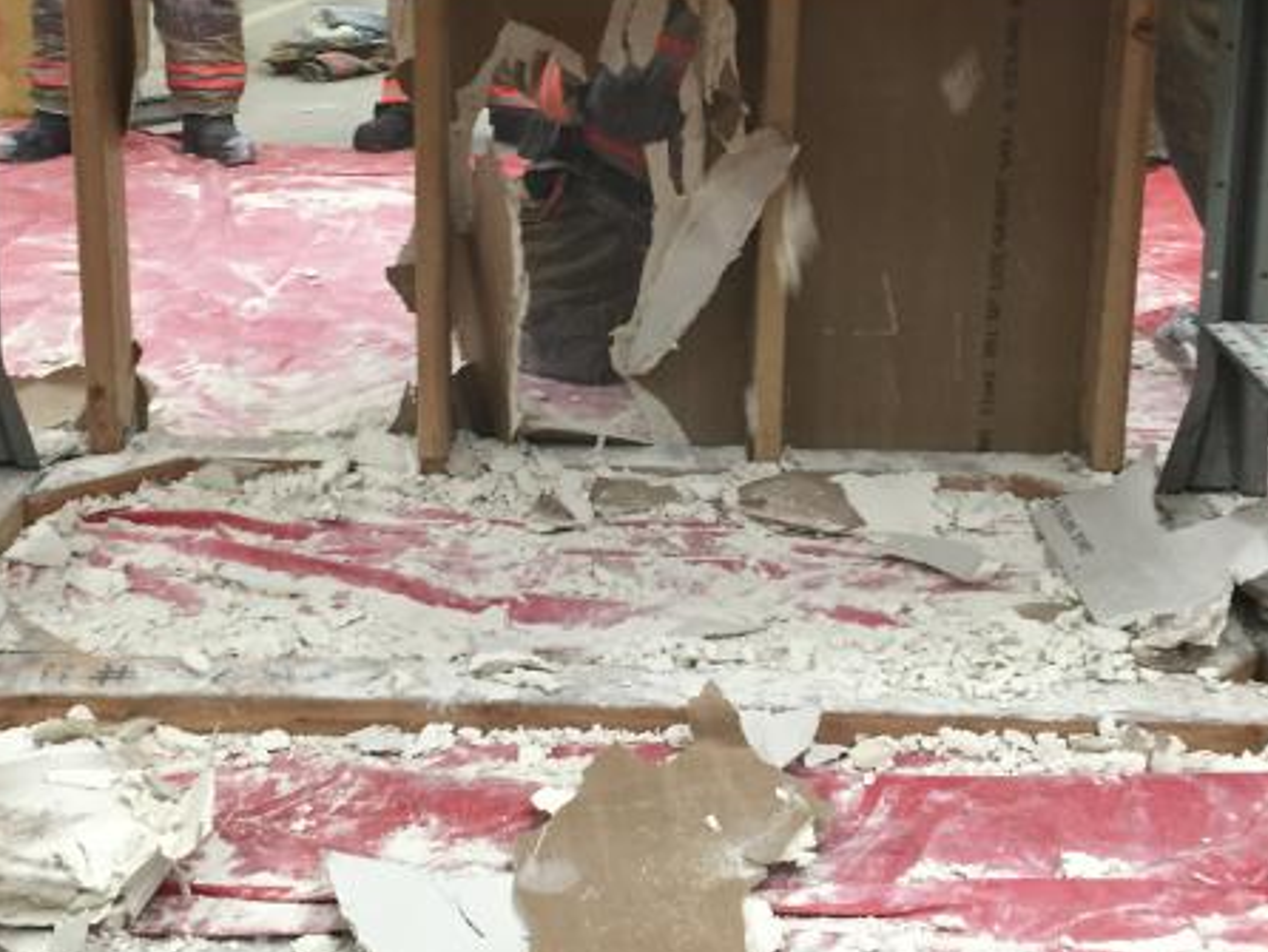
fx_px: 1906
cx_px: 608
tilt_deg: -13.9
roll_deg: -2.3
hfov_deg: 36.8
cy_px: 278
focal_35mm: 52
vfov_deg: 27.8
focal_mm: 4.15
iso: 125
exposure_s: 1/30
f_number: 2.2
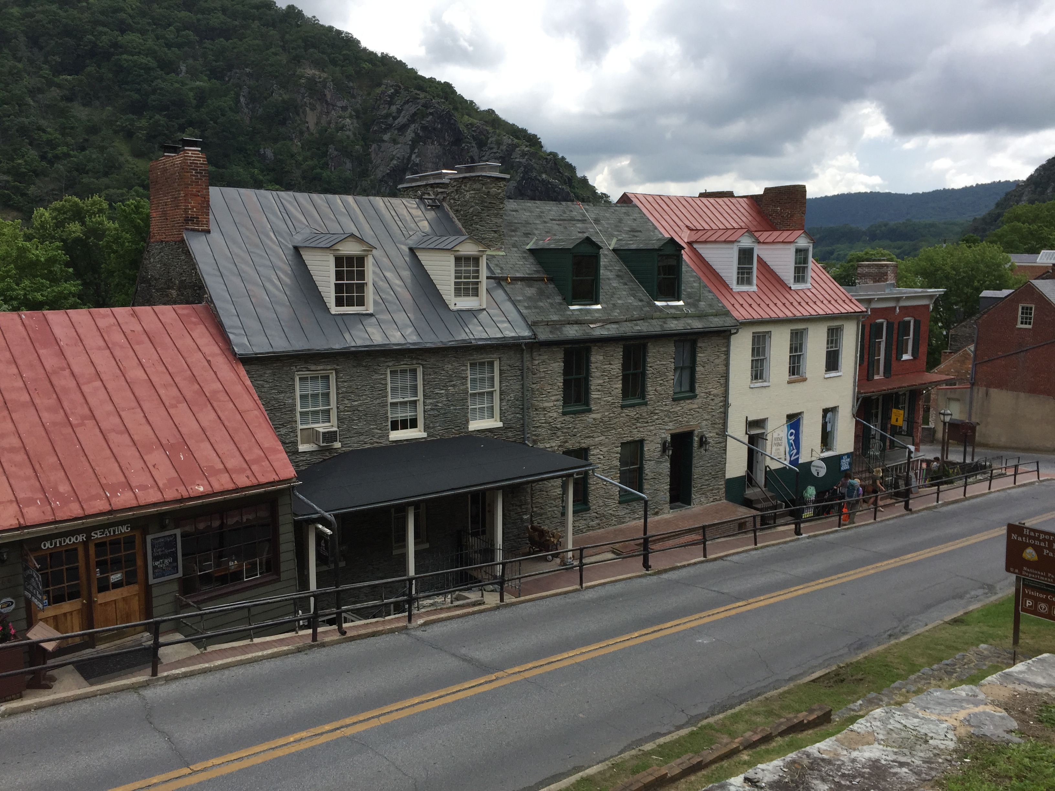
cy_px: 396
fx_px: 884
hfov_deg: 61.7
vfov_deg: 48.2
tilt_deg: -9.9
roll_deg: -1.0
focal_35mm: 29
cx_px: 528
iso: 32
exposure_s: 1/1412
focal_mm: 4.15
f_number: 2.2
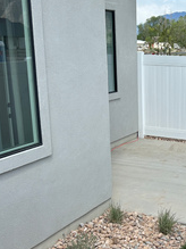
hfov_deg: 24.9
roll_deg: +0.1
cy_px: 148
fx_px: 409
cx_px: 167
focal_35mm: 57
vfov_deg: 33.7
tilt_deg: -15.5
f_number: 1.5
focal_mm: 5.7
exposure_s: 1/3571
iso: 50
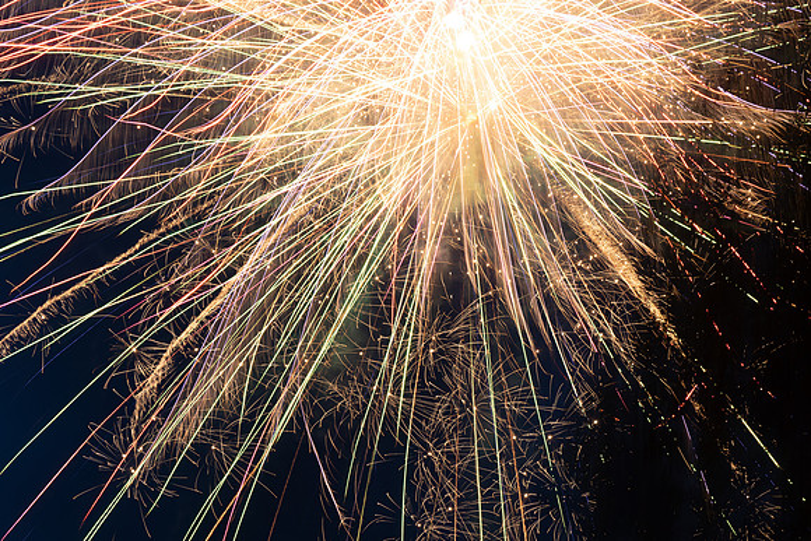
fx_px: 1577
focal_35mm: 70
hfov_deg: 28.8
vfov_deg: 19.5
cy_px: 270
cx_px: 406
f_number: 11
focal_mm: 70
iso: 200
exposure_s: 4.3
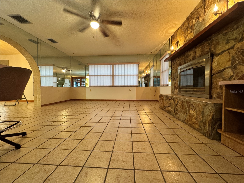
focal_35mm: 14
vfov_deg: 85.7
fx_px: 99
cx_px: 122
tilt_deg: -1.8
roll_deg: +0.1
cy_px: 92
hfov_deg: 102.1
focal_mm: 2.22
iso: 640
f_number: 2.2
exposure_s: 1/60
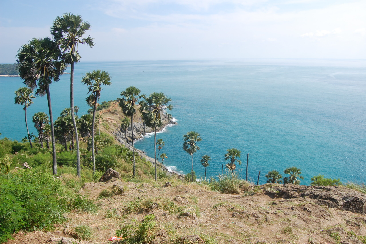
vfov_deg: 47.8
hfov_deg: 67.4
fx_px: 274
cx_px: 183
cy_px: 122
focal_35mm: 27
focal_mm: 18
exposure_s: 1/500
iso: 200
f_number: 7.1
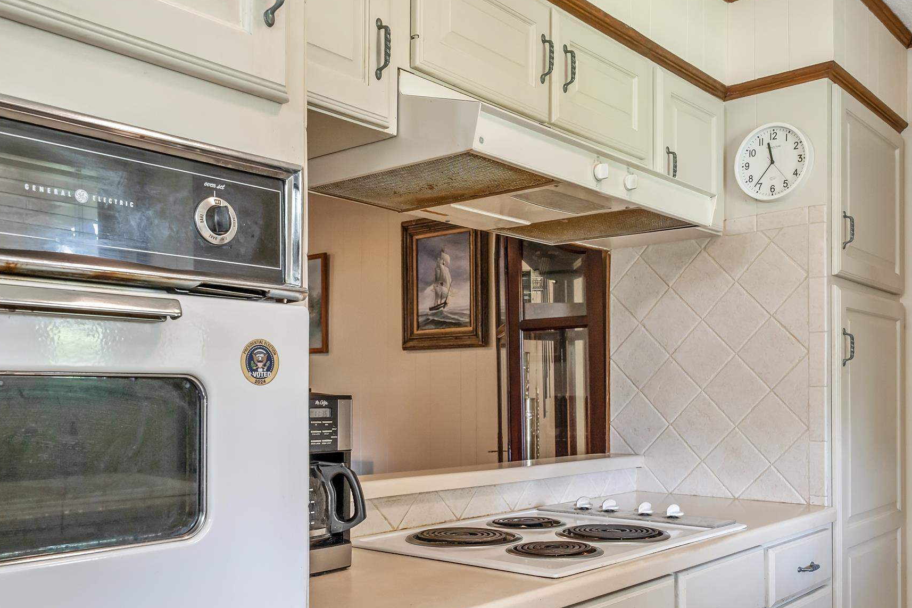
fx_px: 887
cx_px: 487
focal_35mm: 35
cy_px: 410
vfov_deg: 37.4
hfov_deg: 54.4
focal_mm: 24
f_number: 8
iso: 800
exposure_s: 1/8
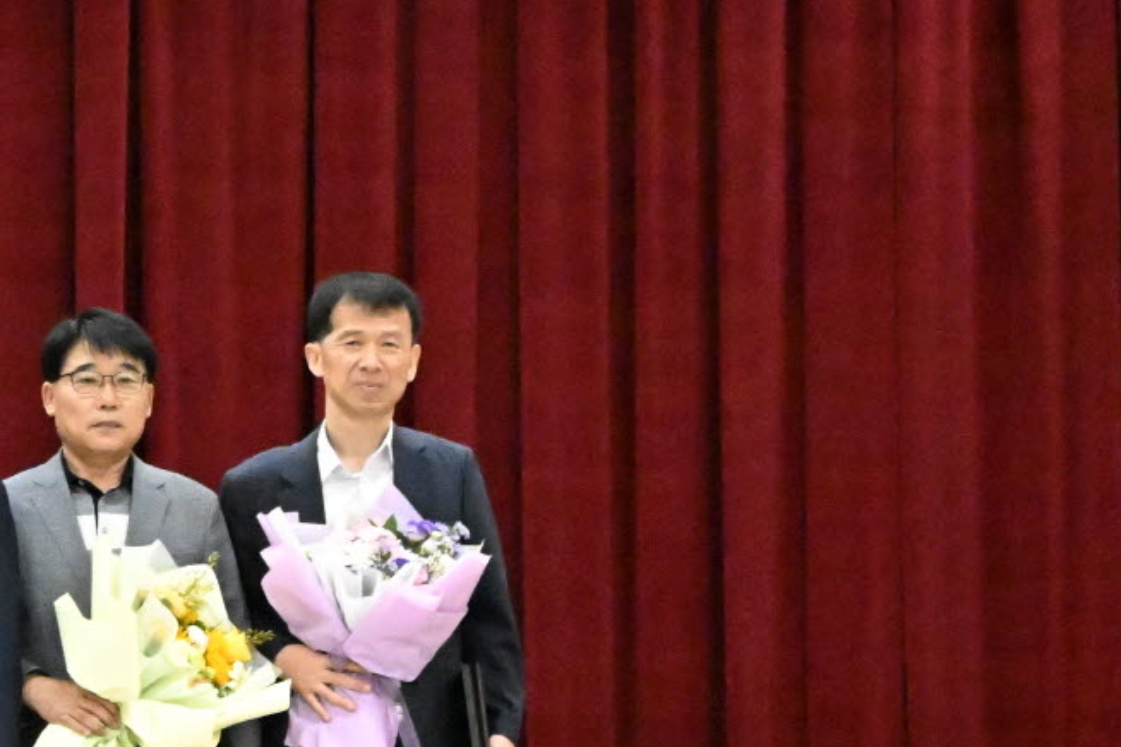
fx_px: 3951
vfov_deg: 10.8
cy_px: 553
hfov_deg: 15.6
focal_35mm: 127
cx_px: -208
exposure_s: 1/160
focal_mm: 33.5
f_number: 6.3
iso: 22800
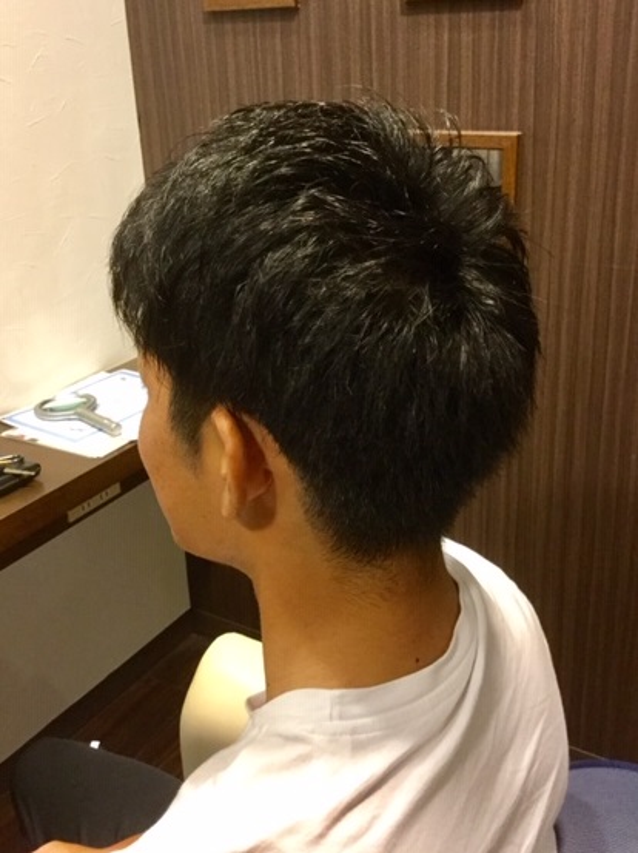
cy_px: 426
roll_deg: +1.2
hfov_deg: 45.4
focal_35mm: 31
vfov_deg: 58.4
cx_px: 319
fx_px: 763
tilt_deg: -22.9
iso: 160
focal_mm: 3.3
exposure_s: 1/30
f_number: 2.4
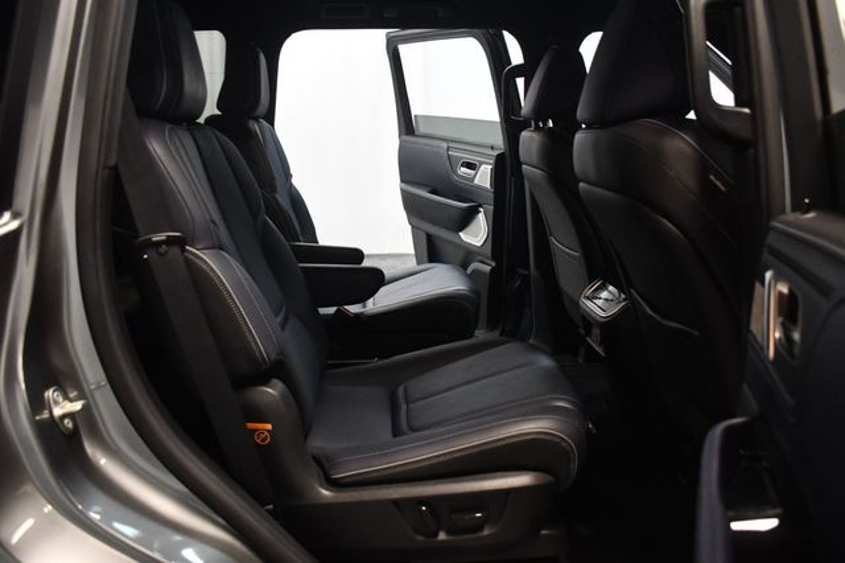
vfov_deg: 39.9
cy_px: 282
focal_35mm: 33
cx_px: 422
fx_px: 774
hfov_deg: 57.2
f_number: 3.5
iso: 3200
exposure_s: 1/100
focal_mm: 22
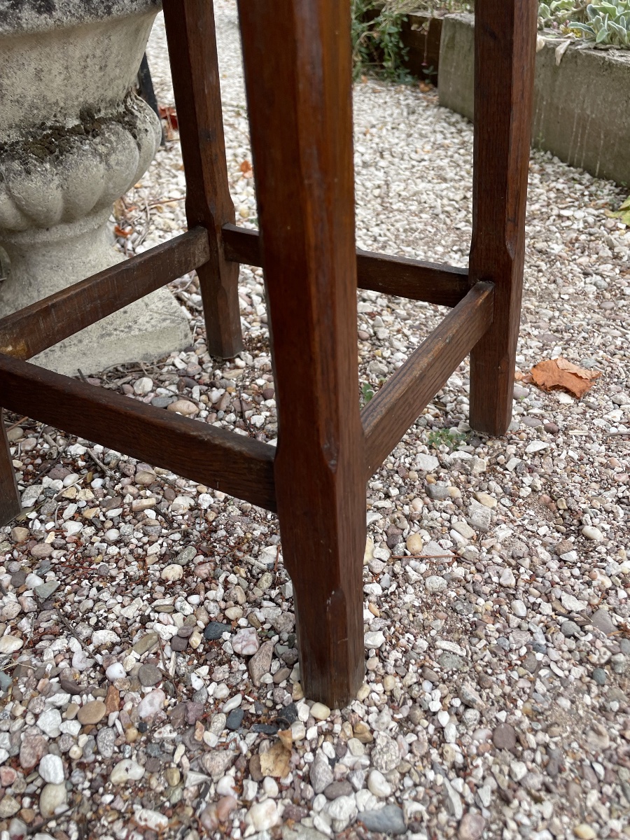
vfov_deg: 67.3
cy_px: 420
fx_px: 631
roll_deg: +2.0
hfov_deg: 53.1
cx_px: 315
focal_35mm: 26
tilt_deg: -34.2
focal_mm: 4.2
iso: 32
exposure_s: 1/231
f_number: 1.6
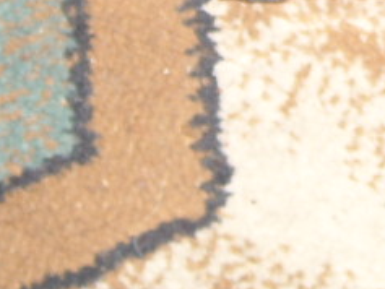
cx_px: 478
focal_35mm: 151
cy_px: -201
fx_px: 1680
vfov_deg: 9.4
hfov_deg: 12.7
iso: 64
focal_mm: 5.7
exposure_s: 1/60
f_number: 2.8
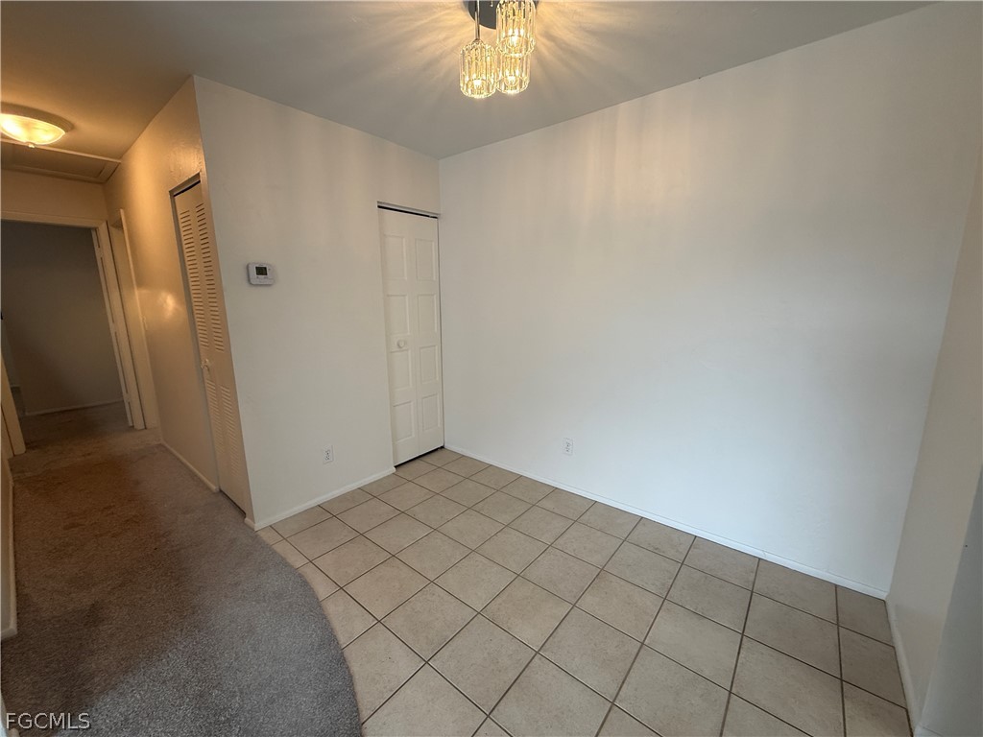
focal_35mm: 14
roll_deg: +1.0
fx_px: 398
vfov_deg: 85.7
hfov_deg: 102.1
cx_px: 492
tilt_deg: -10.7
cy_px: 368
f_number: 2.2
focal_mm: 2.22
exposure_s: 1/120
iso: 100
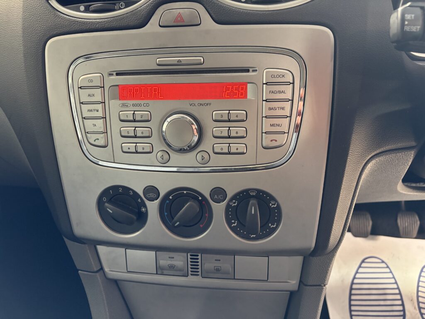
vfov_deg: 53.1
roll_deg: +5.4
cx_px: 212
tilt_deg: -32.2
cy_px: 160
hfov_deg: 67.3
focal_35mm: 26
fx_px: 319
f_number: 1.6
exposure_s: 1/50
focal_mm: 5.96
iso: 500
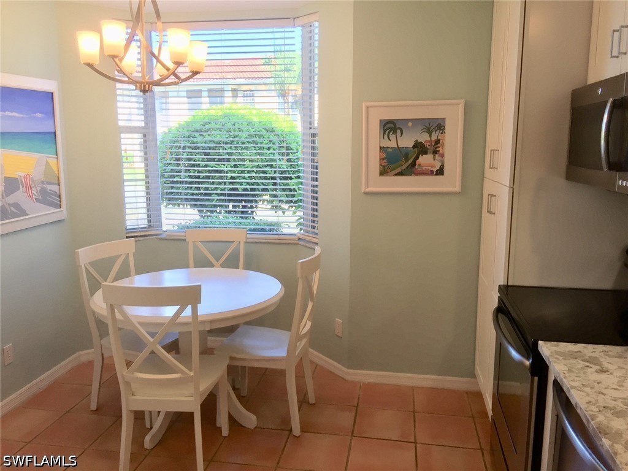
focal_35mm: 29
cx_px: 314
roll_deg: -2.1
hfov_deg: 61.7
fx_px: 526
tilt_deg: -7.5
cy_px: 236
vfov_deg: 48.2
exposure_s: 1/120
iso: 50
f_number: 2.2
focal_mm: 4.15
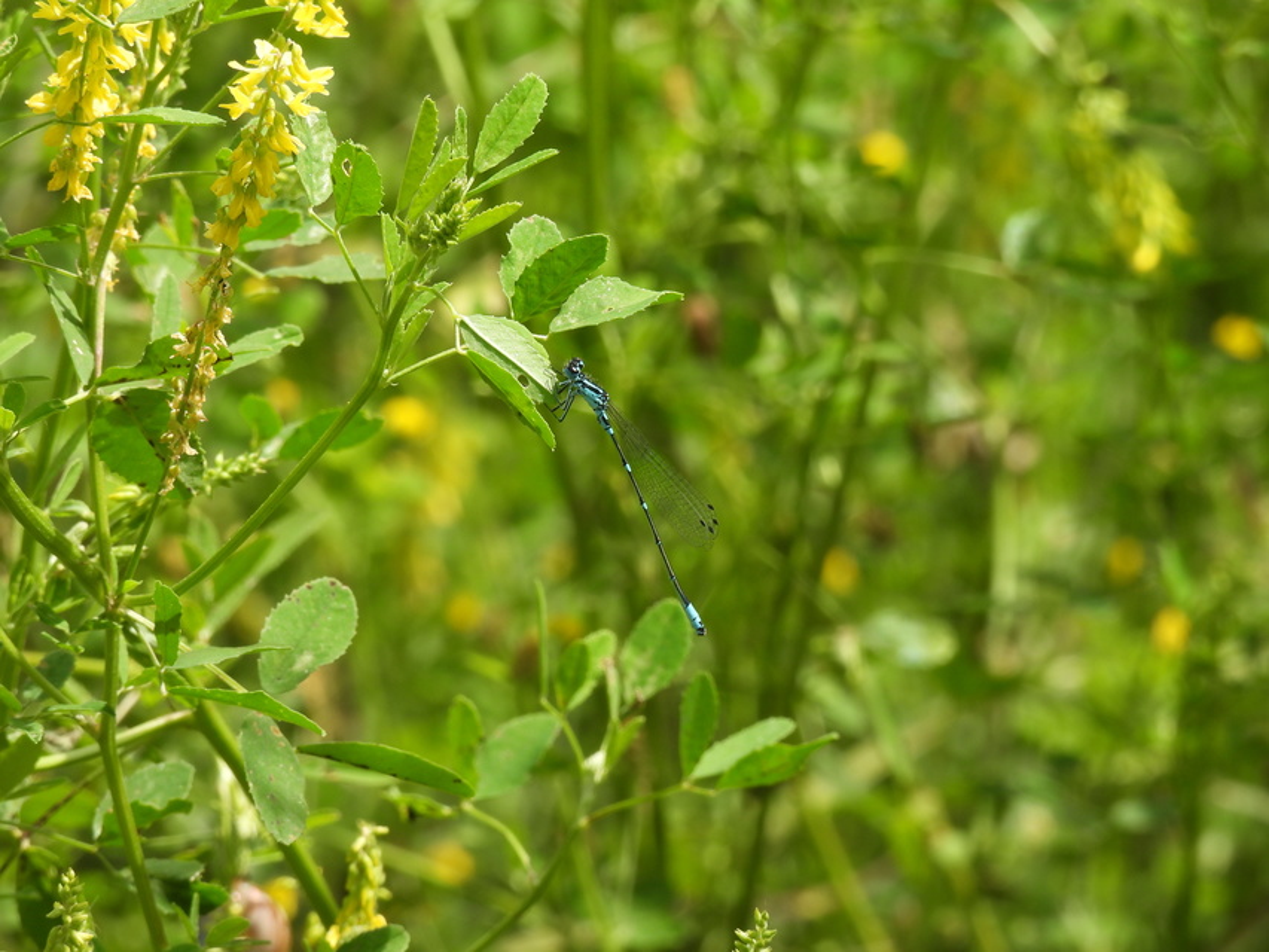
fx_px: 18332
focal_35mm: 500
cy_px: 476
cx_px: 634
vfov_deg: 3.0
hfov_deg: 4.0
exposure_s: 1/160
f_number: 6.3
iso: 100
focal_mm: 89.2
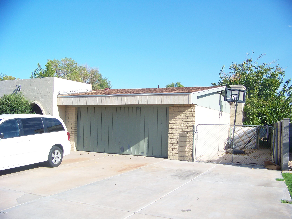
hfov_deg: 51.4
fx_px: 304
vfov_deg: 39.7
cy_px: 110
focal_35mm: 36
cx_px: 146
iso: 64
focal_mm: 5.85
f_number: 2.8
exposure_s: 1/500
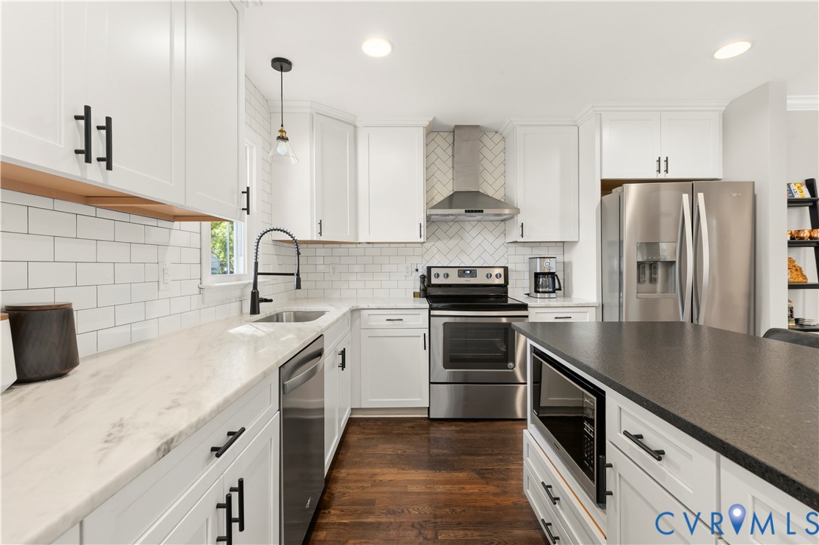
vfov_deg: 73.7
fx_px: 364
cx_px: 410
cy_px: 272
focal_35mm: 16
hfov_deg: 96.8
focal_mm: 16
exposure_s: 1/4
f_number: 9
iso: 1250
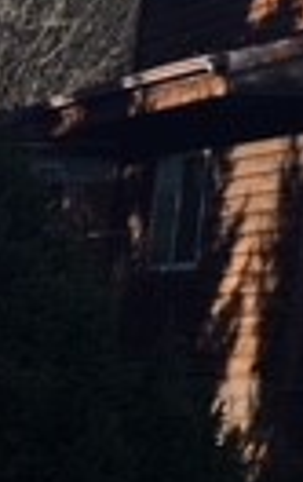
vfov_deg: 13.3
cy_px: -230
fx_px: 1960
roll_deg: +2.5
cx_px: 1062
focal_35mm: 149
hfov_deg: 7.3
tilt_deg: +13.6
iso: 25
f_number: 2.2
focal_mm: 4.15
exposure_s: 1/1026
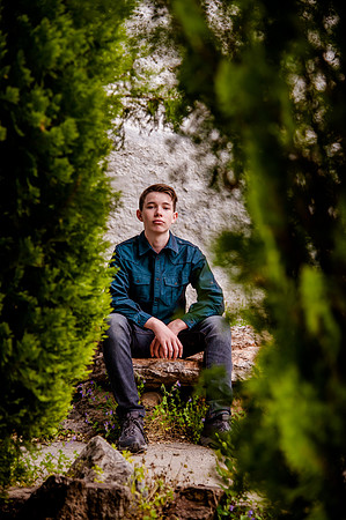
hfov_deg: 18.1
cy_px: 260
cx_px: 173
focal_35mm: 75
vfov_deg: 27.0
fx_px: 1084
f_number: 4
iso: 800
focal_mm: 75
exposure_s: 1/400
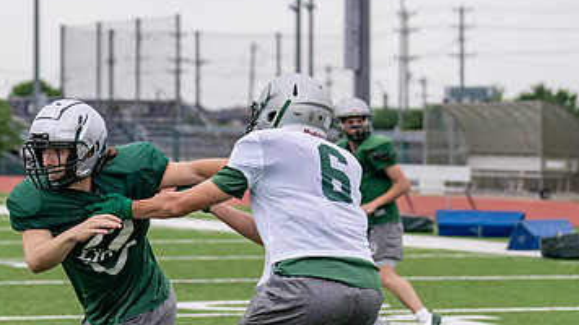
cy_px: 207
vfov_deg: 6.8
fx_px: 2732
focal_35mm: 178
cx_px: 133
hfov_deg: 12.1
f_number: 2.8
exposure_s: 1/2500
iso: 200
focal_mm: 70
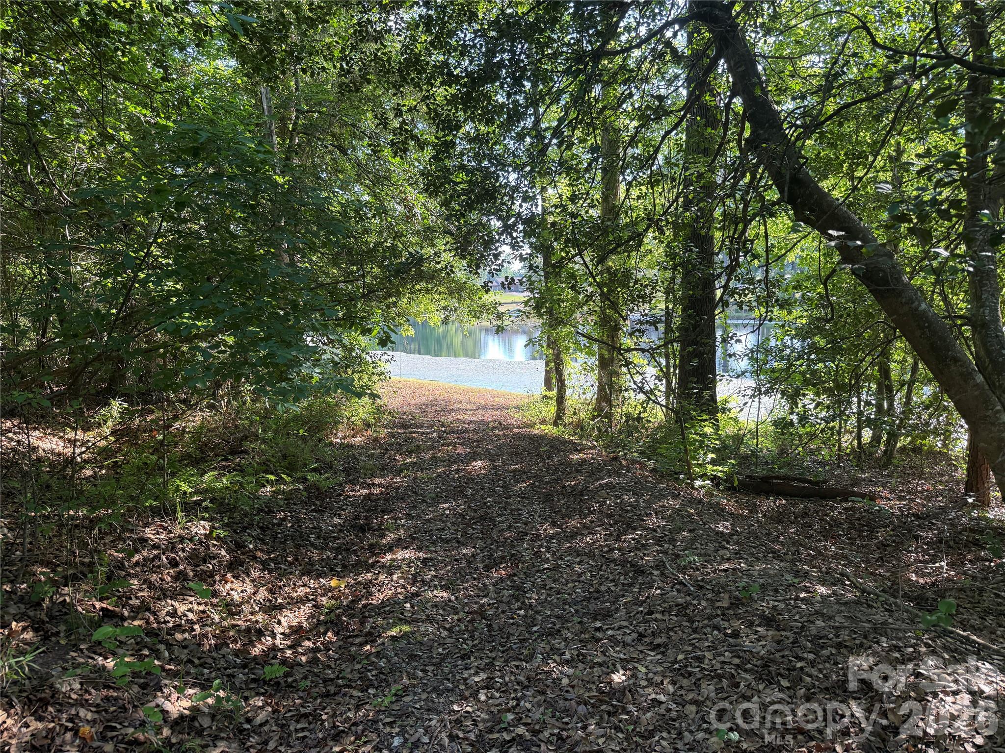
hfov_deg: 71.6
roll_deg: +1.0
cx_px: 502
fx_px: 697
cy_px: 376
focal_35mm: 24
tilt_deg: -5.3
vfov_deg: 56.8
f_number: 1.78
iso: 100
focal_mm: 6.76
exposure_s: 1/234
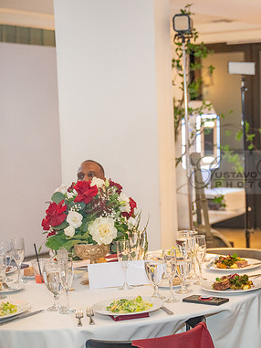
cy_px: 172
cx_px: 261
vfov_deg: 24.7
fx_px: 794
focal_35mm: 79
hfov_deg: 18.2
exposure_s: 1/200
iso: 2000
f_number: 2.8
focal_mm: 54
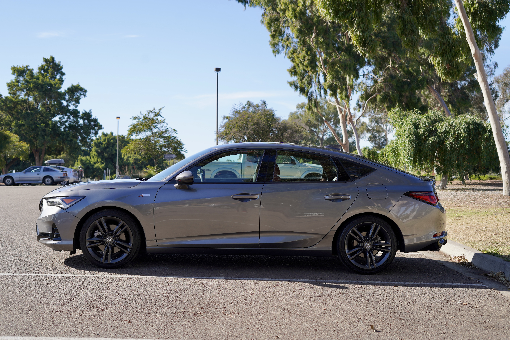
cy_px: 170
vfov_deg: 27.0
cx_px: 255
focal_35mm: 50
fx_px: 708
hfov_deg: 39.6
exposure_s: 1/400
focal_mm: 50
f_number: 4.5
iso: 100
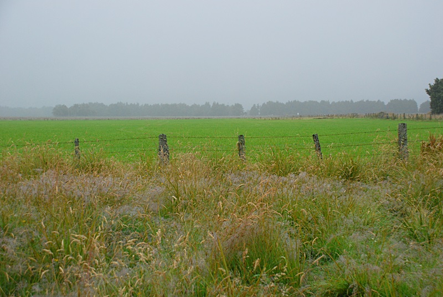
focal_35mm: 52
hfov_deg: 37.8
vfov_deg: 25.8
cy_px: 148
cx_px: 222
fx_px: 647
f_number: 5.6
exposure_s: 1/500
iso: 400
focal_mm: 35
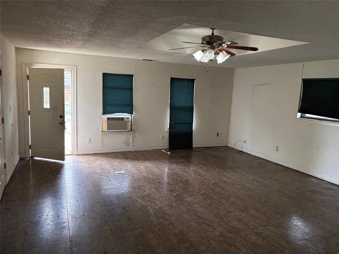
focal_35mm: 26
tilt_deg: -8.3
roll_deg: -2.1
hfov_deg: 67.3
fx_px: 255
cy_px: 127
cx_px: 170
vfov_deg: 53.1
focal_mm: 5.96
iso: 200
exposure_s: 1/120
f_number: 1.6
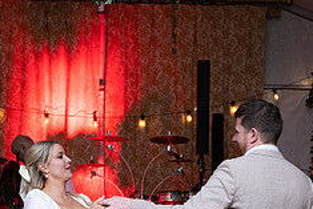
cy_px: 248
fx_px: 687
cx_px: 148
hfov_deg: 25.7
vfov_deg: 16.6
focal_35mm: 79
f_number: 3.5
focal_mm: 32
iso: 800
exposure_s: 1/160
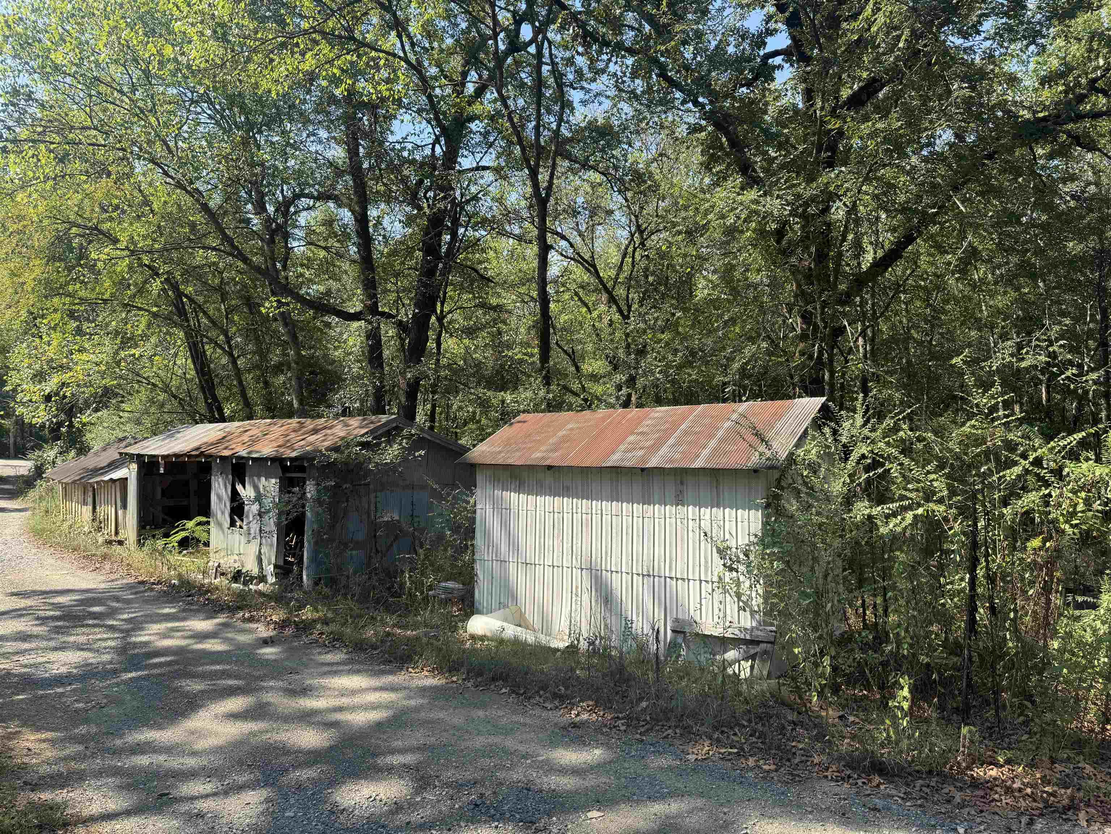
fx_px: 770
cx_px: 556
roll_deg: -0.7
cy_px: 417
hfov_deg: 71.6
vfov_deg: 56.8
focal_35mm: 24
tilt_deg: +0.2
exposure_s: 1/1285
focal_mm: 6.76
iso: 80
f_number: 1.78
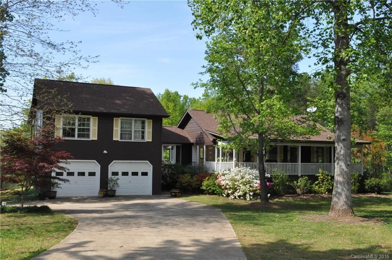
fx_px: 424
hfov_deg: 49.6
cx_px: 196
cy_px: 130
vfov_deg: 34.1
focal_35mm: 39
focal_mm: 26
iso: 1250
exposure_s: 1/200
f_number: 22
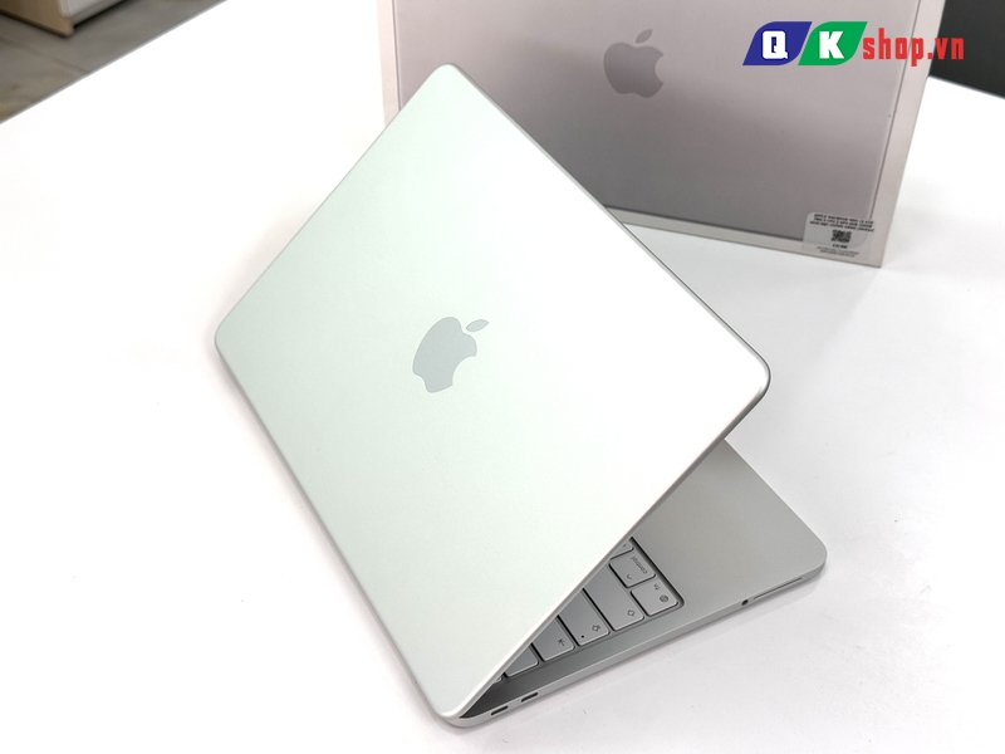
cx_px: 502
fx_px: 1394
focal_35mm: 48
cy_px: 377
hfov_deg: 39.7
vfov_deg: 30.3
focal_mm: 6.76
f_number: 1.78
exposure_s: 1/256
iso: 64
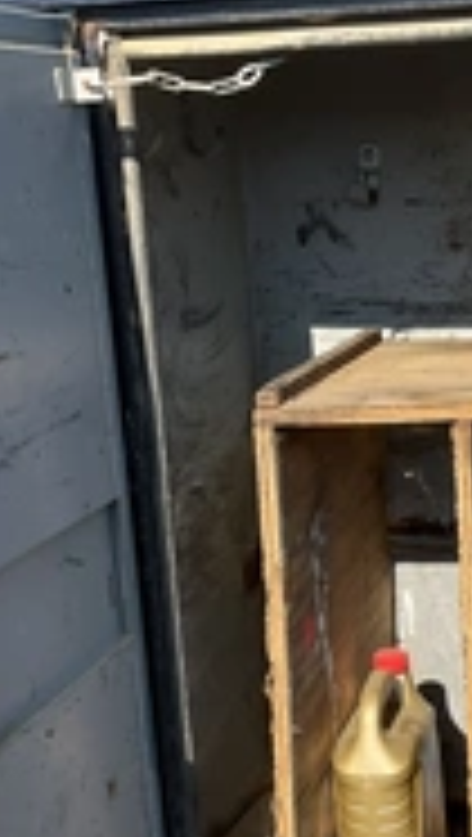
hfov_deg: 17.6
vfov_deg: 30.7
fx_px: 1509
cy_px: 572
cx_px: 387
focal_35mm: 68
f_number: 1.8
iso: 25
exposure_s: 1/1035
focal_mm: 3
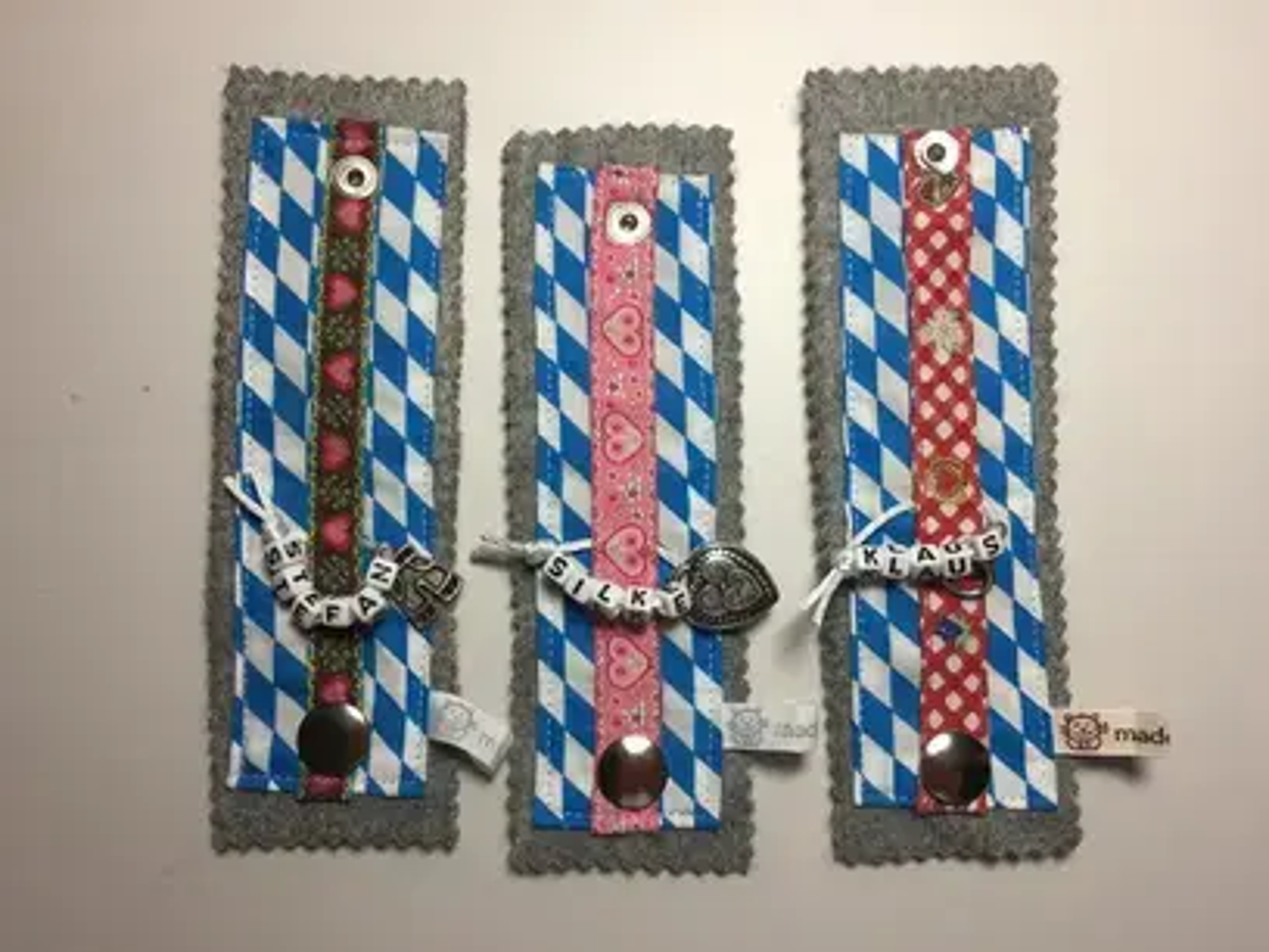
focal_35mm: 29
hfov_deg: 61.7
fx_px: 1063
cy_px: 476
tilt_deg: -86.7
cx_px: 634
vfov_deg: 48.2
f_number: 2.2
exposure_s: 1/115
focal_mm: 4.15
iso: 32
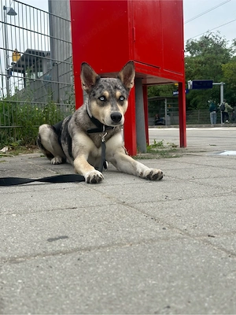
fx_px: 436
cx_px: 118
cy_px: 158
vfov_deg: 39.7
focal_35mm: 48
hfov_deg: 30.3
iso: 64
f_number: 1.78
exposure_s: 1/1751
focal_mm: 6.86
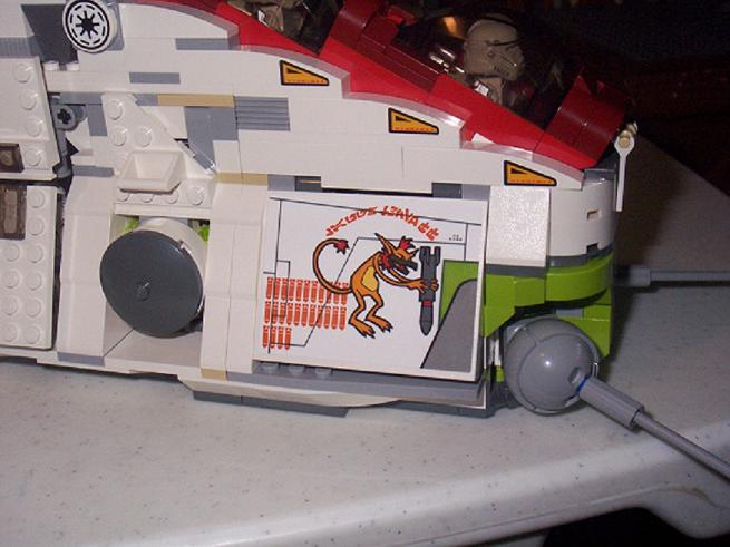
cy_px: 274
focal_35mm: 49
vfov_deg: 29.7
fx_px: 1033
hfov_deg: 38.9
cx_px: 365
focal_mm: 8
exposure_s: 1/80
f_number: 4
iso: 200
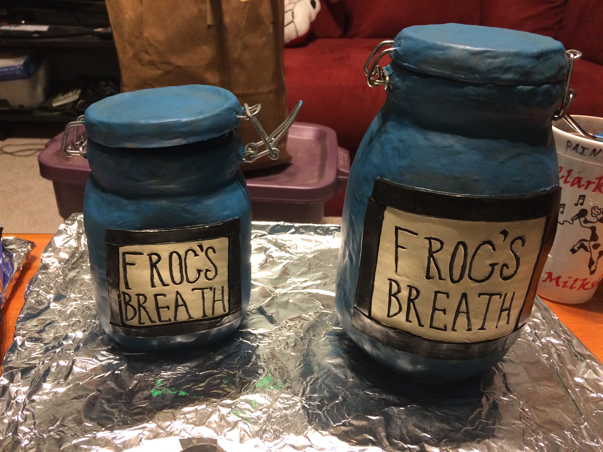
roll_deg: -4.6
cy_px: 226
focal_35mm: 29
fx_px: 505
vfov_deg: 48.2
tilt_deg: -29.2
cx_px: 302
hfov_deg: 61.7
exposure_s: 1/30
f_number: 2.2
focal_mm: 4.15
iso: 320
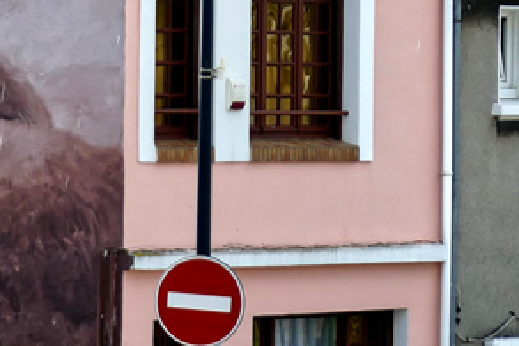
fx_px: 4884
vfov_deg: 4.0
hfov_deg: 6.0
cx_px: -223
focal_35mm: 339
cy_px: -43
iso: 125
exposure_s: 1/640
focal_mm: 35.4
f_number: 3.8
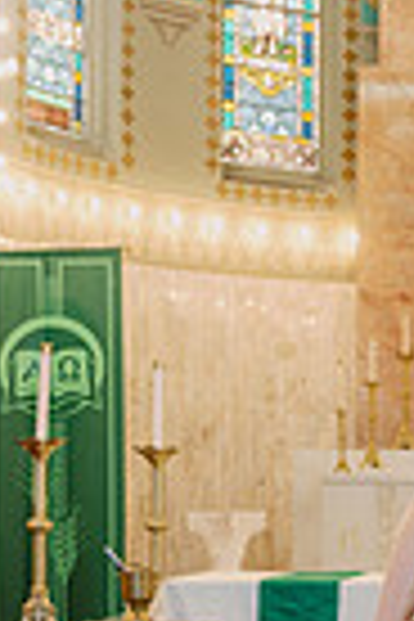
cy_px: 490
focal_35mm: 111
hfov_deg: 12.1
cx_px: 502
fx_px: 1915
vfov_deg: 18.3
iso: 1000
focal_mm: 34
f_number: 4
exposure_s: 1/125
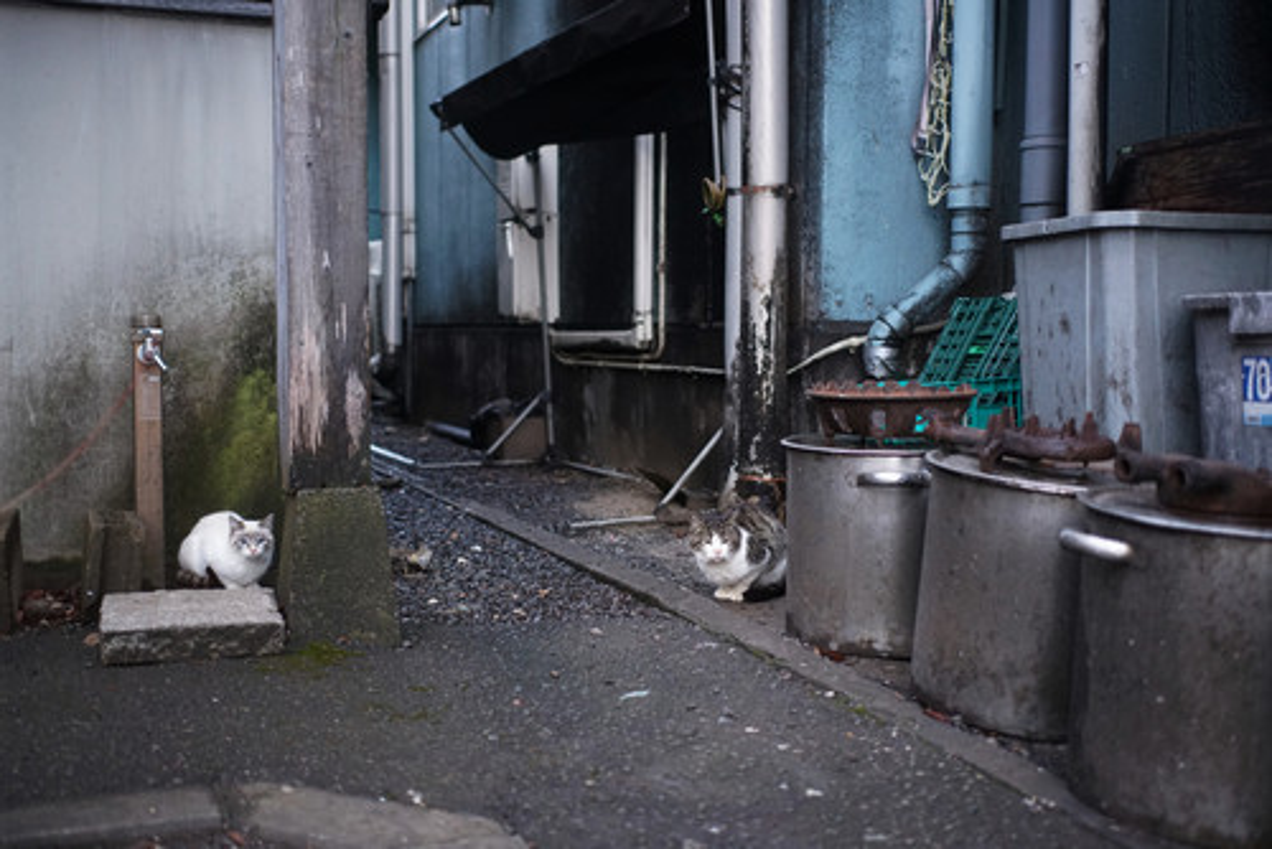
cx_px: 636
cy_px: 424
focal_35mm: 40
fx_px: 1414
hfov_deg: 48.4
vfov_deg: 33.4
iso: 2500
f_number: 2.8
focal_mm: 40
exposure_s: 1/160
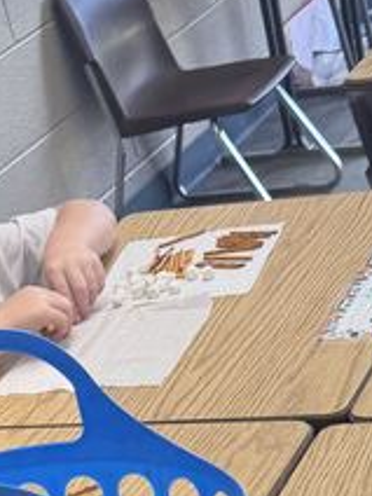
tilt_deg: -27.1
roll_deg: +12.2
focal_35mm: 116
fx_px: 1662
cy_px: 732
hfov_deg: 12.8
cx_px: 215
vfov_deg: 15.7
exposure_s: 1/120
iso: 100
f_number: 1.78
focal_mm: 6.76
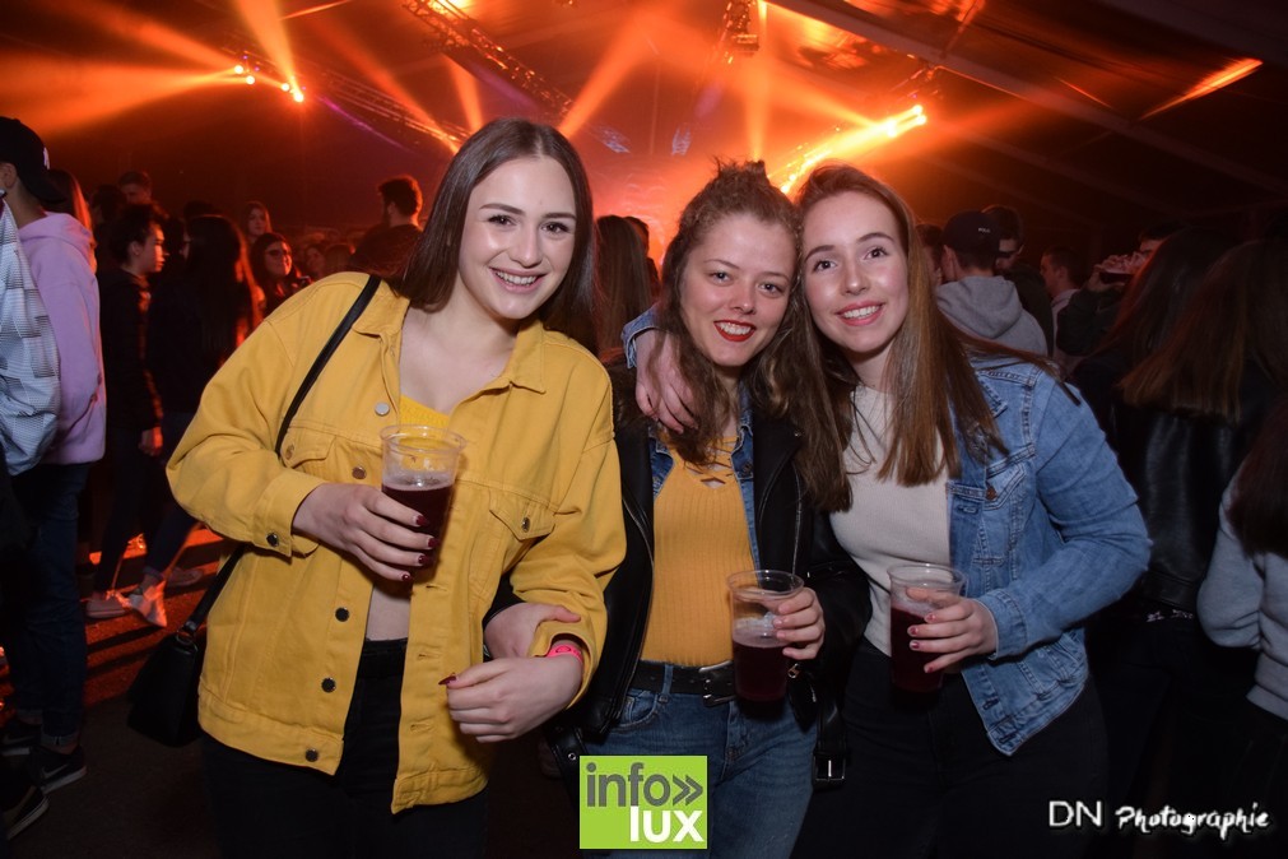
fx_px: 1127
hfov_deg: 59.5
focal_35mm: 32
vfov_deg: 41.7
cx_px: 644
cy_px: 430
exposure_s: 1/30
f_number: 3.5
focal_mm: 21
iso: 1600
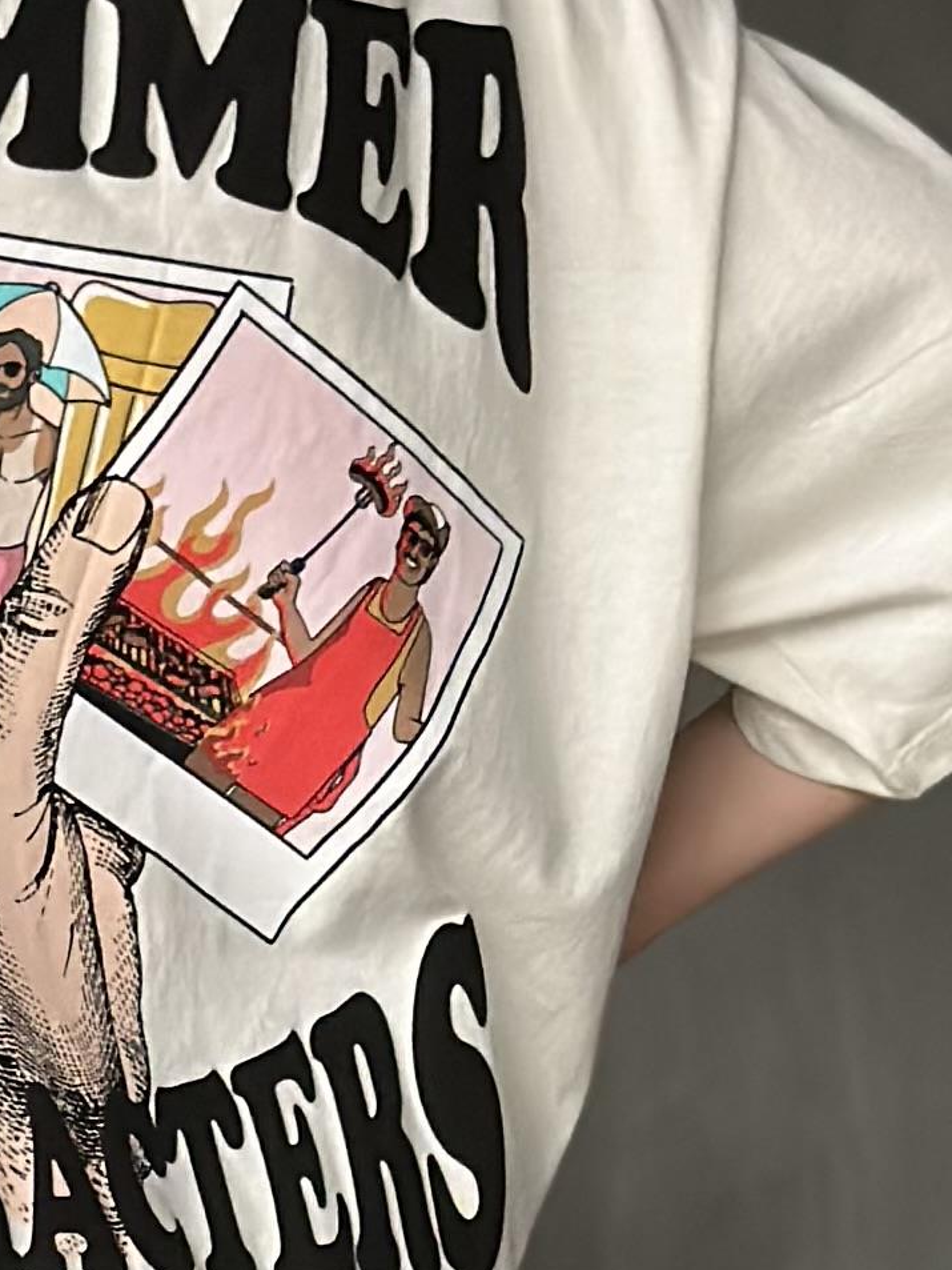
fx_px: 7442
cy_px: 999
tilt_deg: -3.1
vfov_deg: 9.7
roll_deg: +0.8
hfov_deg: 7.3
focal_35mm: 203
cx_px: 111
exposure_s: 1/60
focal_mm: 6.86
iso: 320
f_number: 1.78
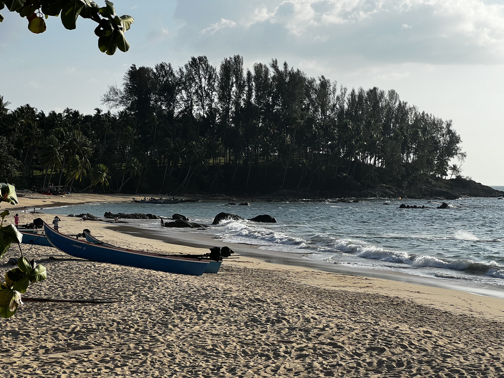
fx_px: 1121
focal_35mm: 77
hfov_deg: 25.3
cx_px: 252
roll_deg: +0.1
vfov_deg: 19.1
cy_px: 189
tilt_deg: +0.8
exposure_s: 1/1508
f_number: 2.8
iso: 32
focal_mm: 9
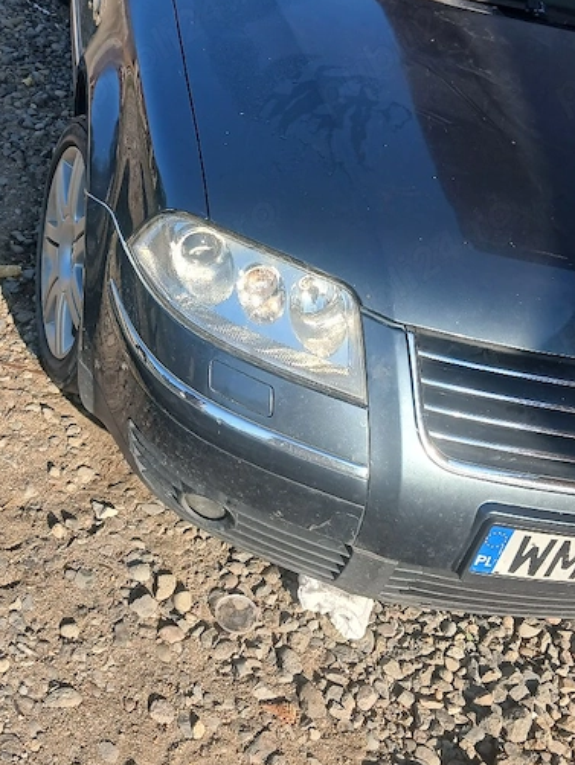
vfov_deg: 43.6
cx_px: 238
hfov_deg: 33.5
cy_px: 309
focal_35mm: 43
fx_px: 952
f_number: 1.8
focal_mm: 3.98
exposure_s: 1/238
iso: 20
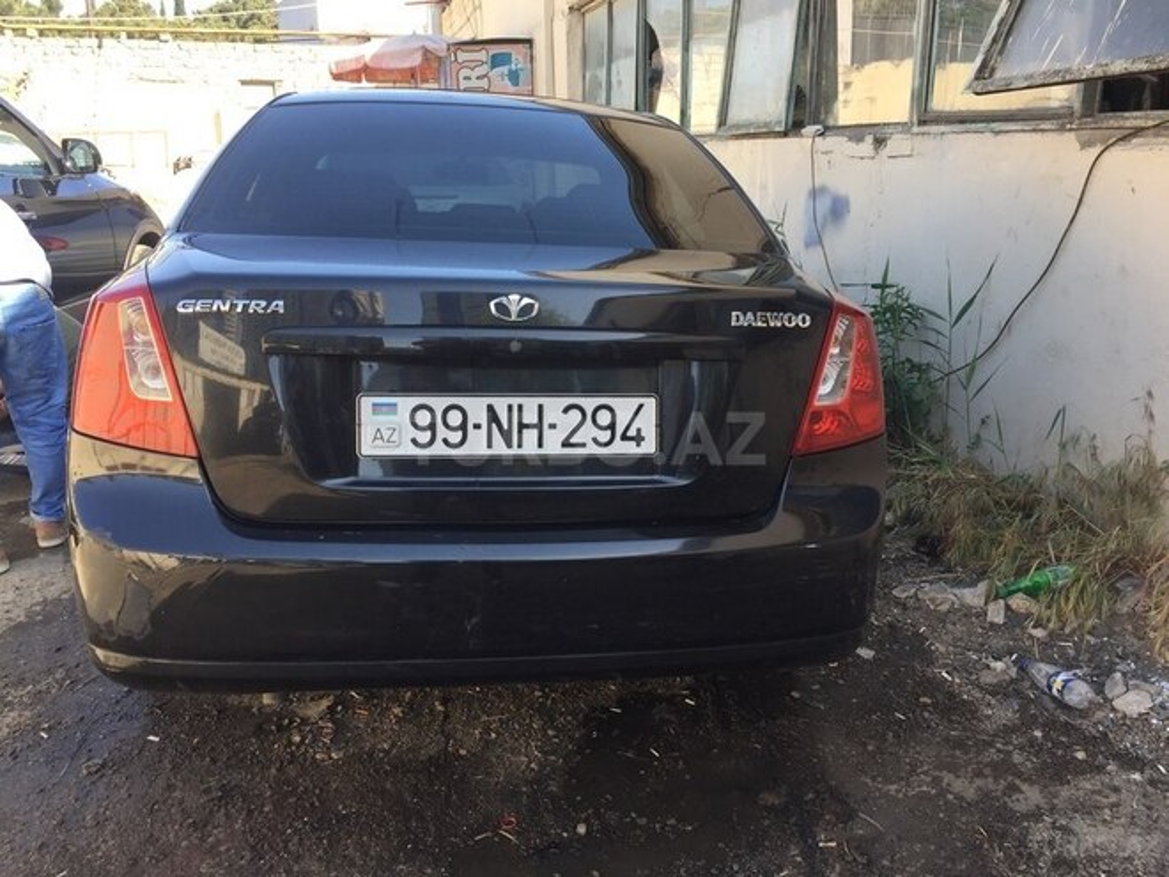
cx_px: 584
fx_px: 979
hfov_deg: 61.7
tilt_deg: -16.4
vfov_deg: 48.2
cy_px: 438
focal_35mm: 29
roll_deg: -0.4
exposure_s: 1/316
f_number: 2.2
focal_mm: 4.15
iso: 32
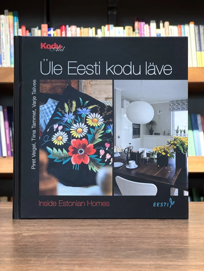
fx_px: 605
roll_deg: -0.5
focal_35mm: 77
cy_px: 136
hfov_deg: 19.1
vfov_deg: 25.3
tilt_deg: +0.1
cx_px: 102
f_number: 2.8
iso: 320
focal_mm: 9
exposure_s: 1/60
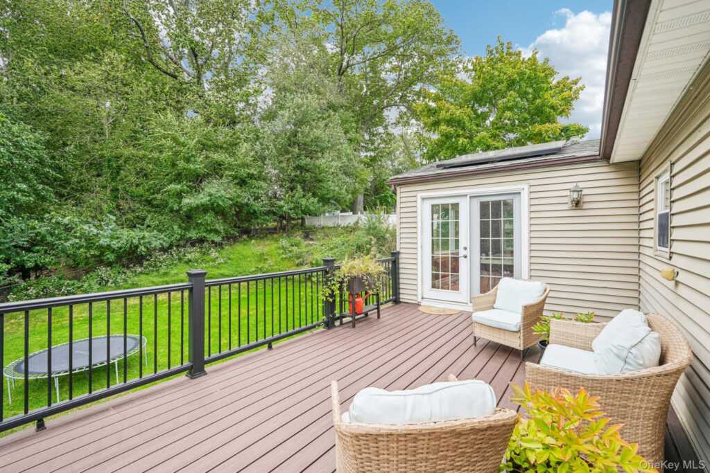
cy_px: 236
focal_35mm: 16
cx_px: 355
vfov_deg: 73.8
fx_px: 316
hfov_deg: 96.7
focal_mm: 16
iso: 100
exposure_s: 1/50
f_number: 8
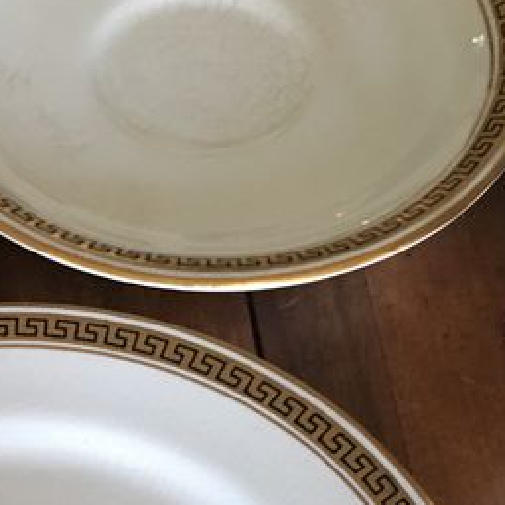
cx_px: 120
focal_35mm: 100
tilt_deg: -58.4
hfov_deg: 17.3
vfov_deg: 16.8
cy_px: 572
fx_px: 1651
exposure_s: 1/15
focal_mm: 4.15
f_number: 2.2
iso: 100
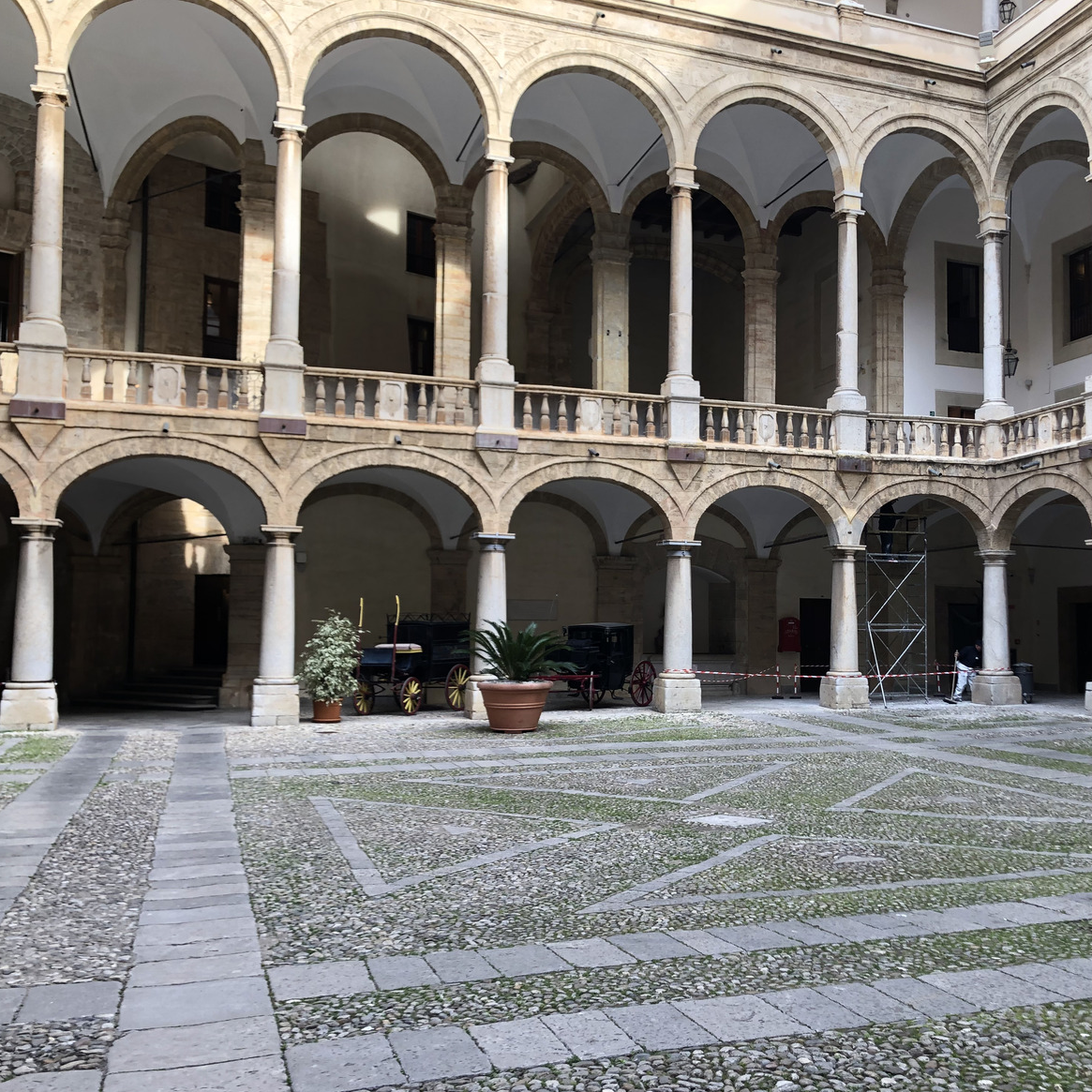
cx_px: 696
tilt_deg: +3.7
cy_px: 561
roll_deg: +0.5
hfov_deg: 47.9
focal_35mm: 34
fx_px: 1213
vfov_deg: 48.4
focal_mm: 4
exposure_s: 1/124
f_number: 1.8
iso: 20
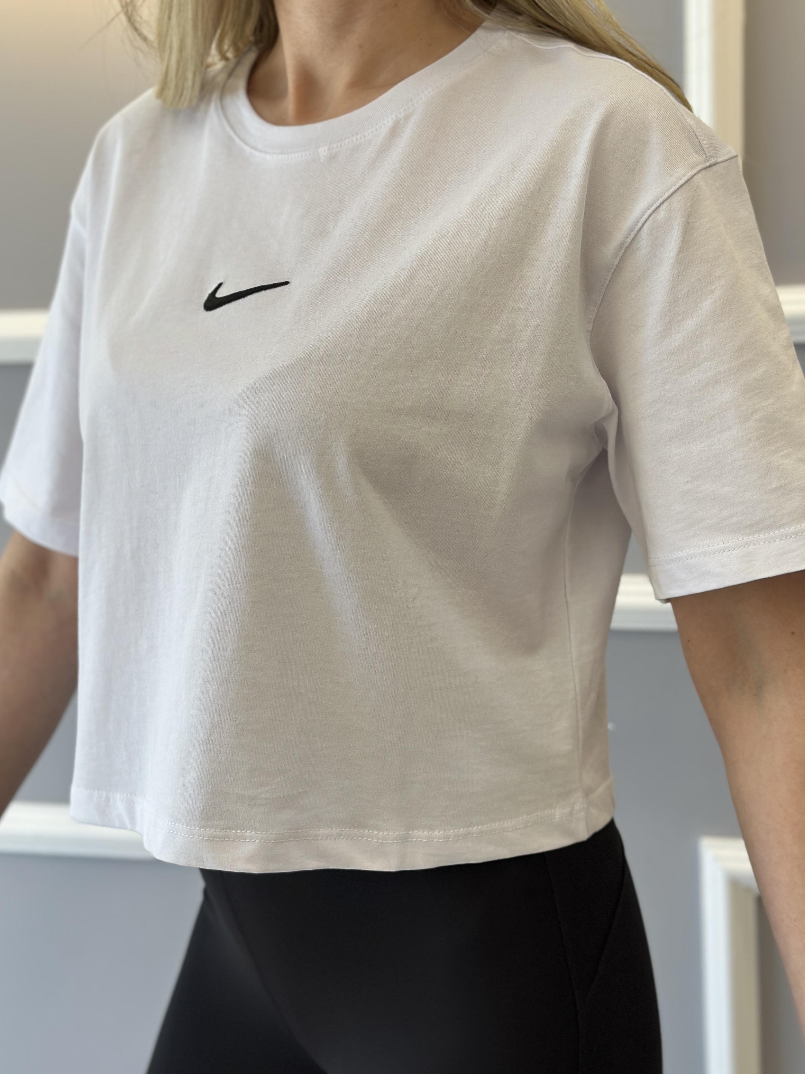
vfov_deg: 33.2
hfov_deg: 25.2
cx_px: 372
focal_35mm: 58
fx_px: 1798
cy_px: 498
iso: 80
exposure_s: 1/303
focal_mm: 6.86
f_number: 1.78
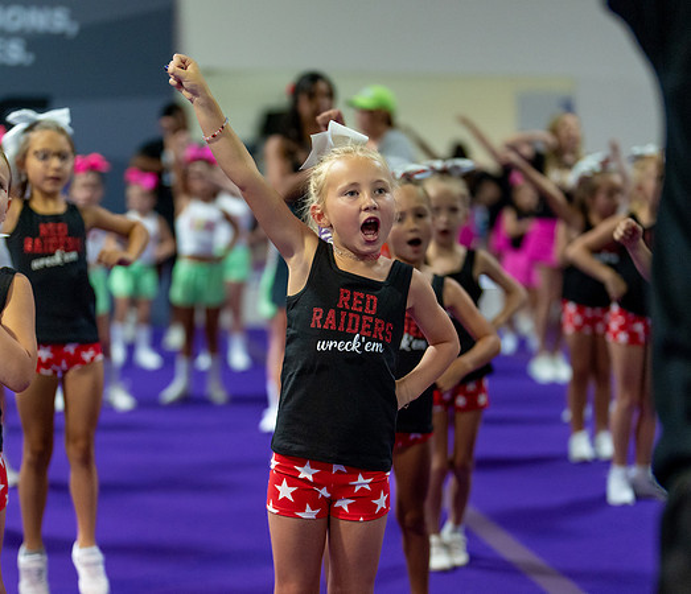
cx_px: 324
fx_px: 1557
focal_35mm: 74
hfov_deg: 25.0
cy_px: 363
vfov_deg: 21.6
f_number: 1.2
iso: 1600
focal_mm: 50
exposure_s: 1/1000
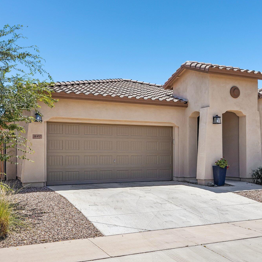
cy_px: 129
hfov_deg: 43.1
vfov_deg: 43.2
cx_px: 151
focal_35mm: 39
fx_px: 331
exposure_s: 1/1000
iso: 400
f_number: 8
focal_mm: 29.5
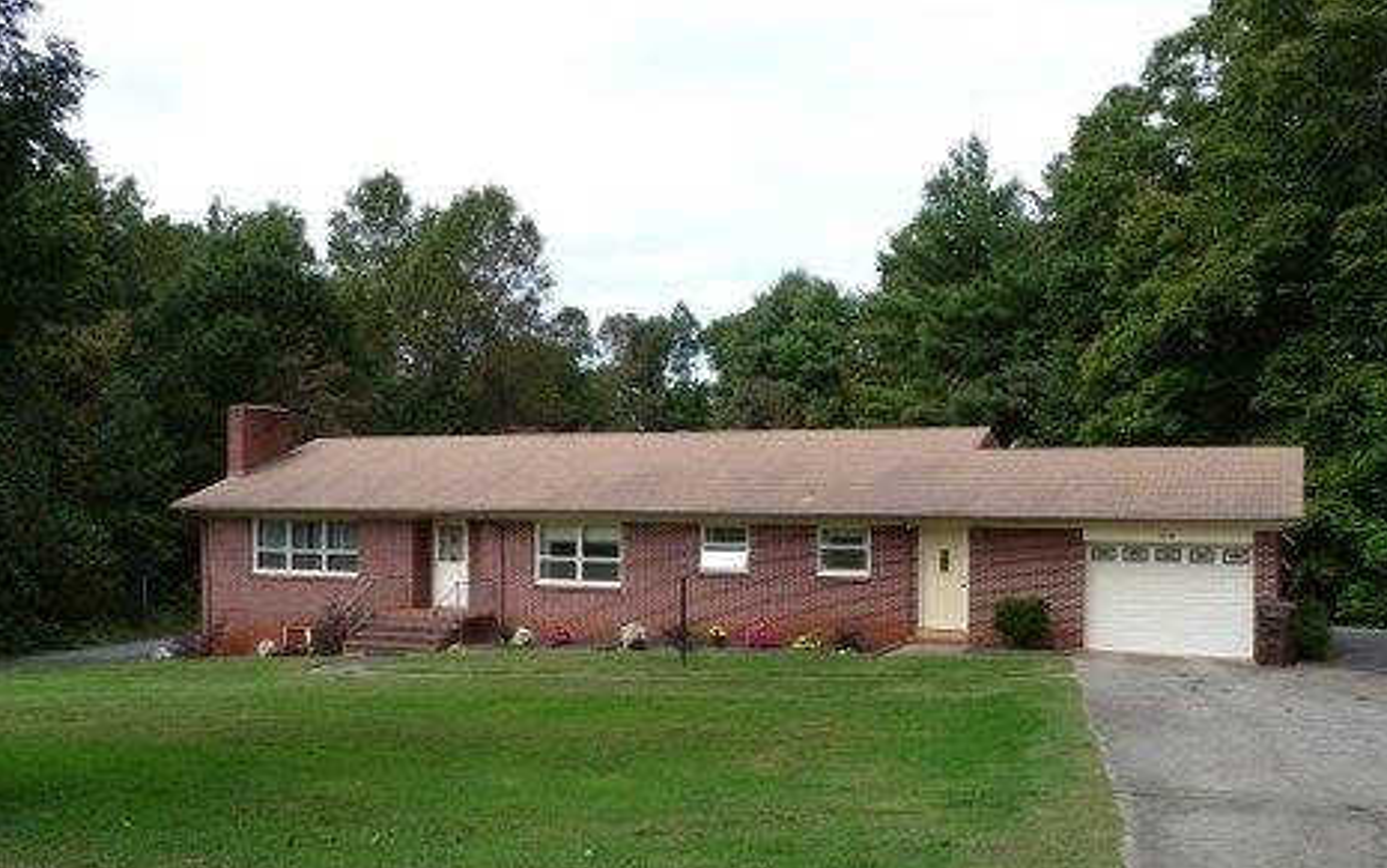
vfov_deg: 36.1
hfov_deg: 55.3
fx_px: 1323
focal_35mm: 35
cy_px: 531
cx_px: 683
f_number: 3.3
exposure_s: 1/400
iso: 100
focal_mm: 4.7
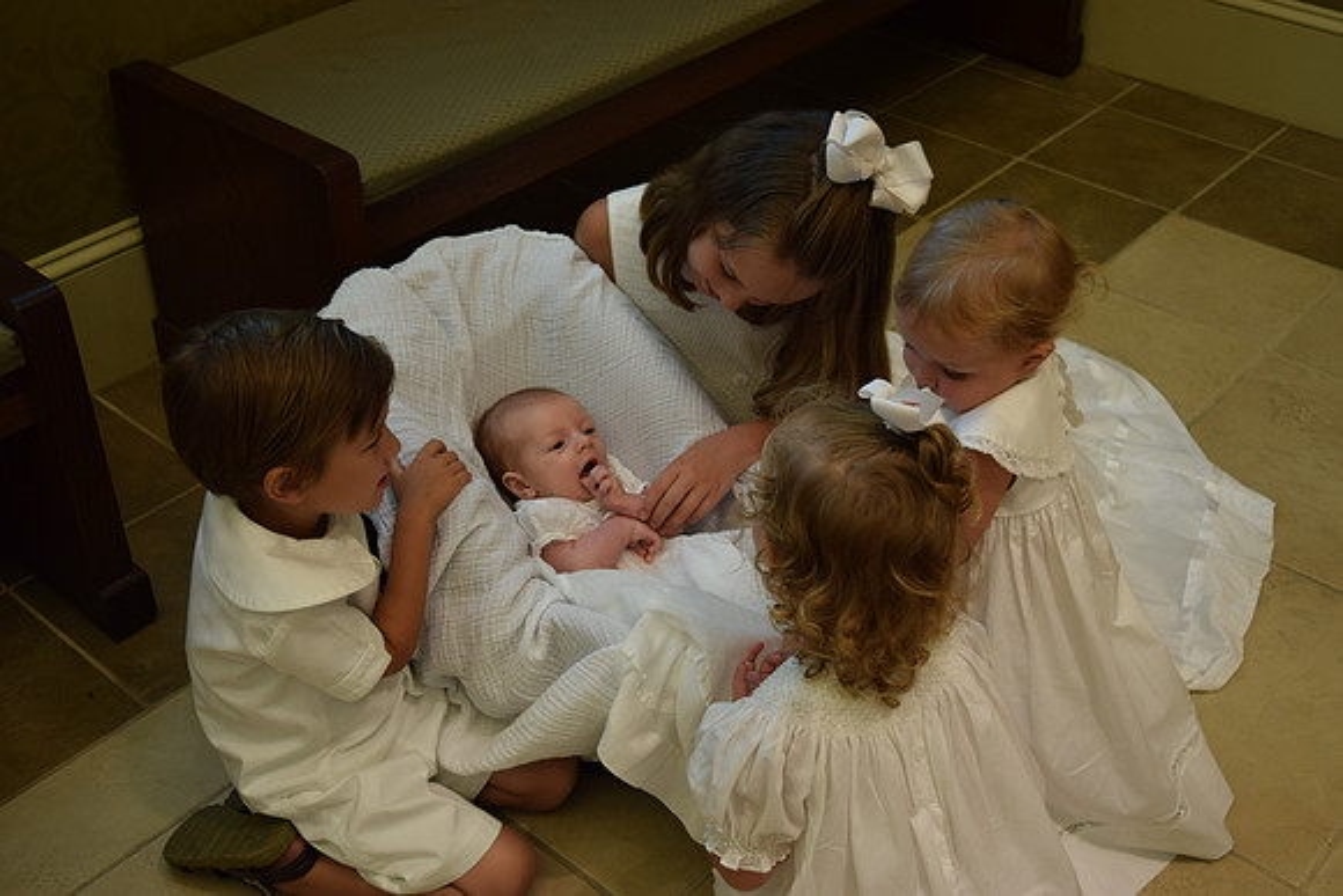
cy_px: 448
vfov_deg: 30.9
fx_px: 1623
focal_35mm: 44
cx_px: 672
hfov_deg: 45.0
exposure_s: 1/60
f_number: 4.2
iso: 500
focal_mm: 29
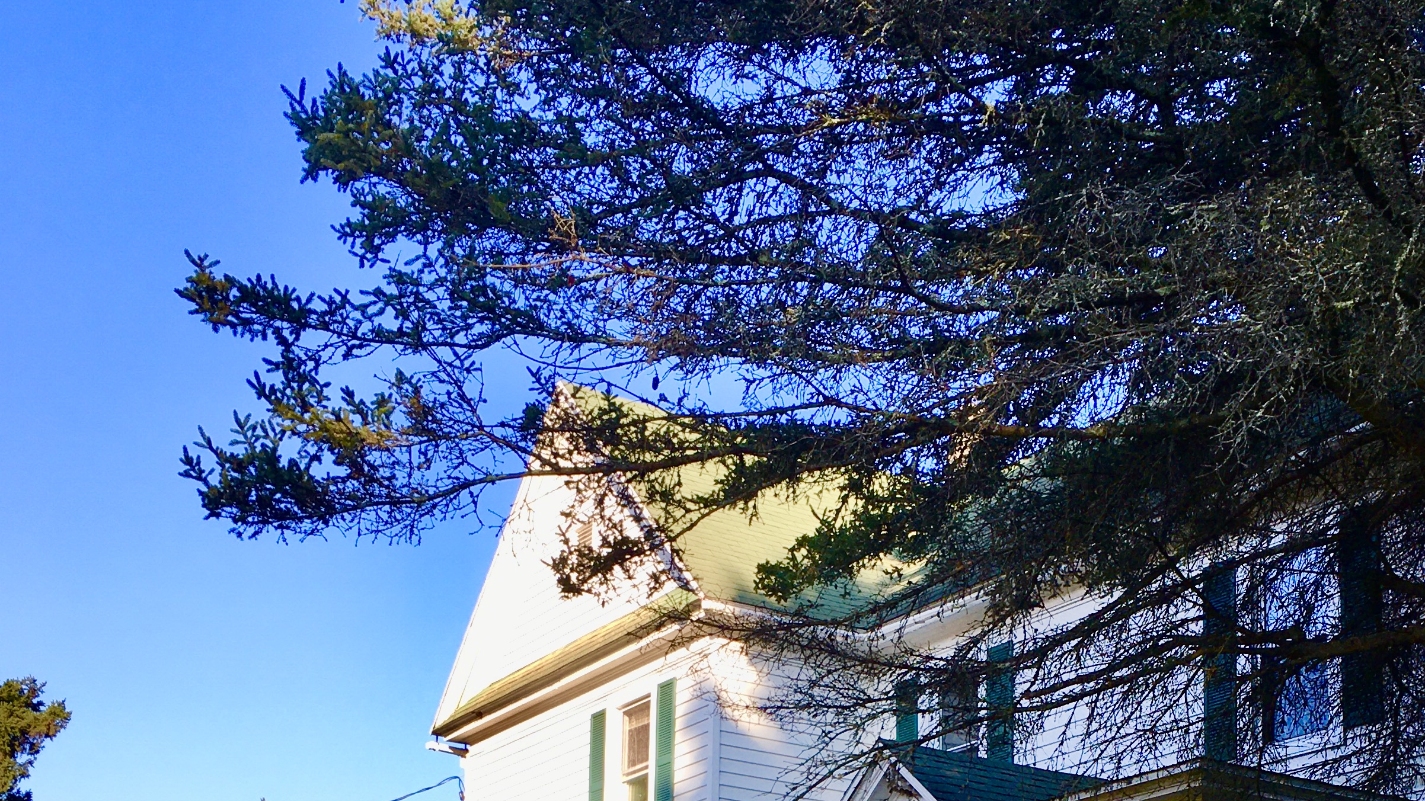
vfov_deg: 21.0
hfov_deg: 39.0
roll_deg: -1.1
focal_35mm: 53
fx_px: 2003
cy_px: 970
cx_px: 849
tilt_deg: +8.3
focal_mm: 4.15
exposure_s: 1/392
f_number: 2.2
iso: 25
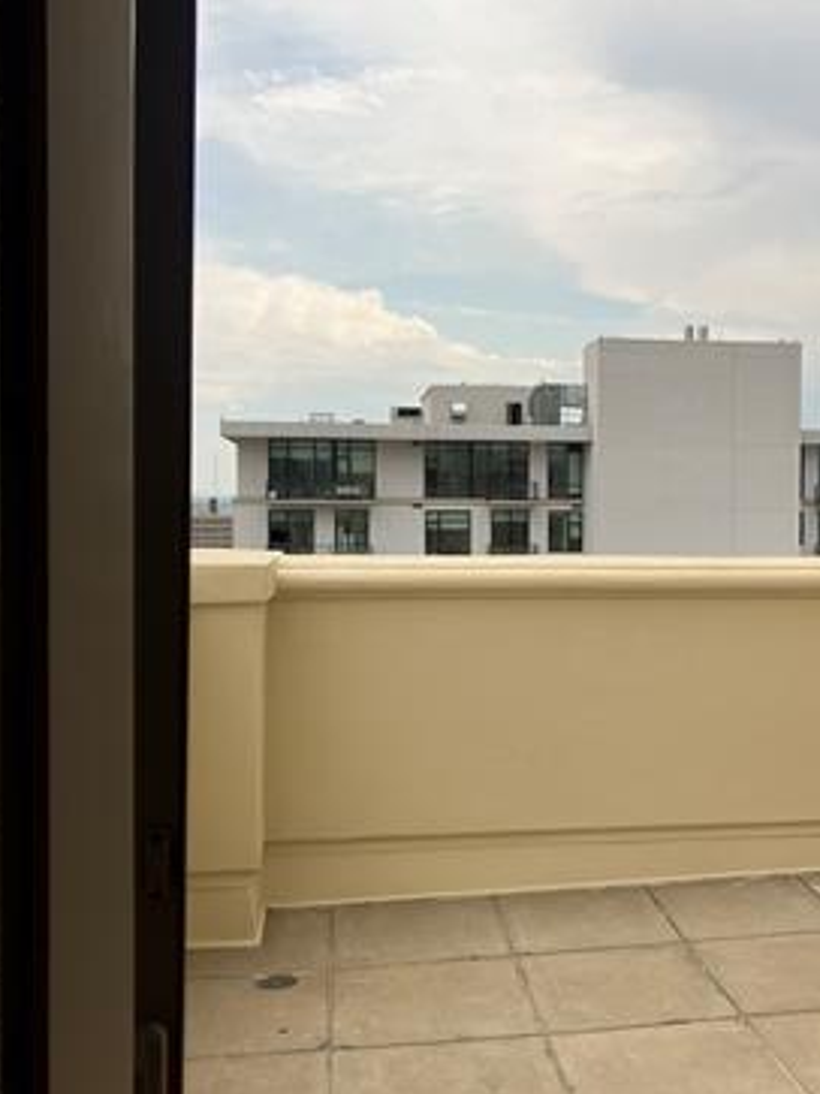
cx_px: 522
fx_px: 1169
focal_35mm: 37
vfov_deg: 50.1
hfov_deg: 38.4
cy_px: 527
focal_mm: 3.99
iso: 32
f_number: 1.8
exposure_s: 1/2208
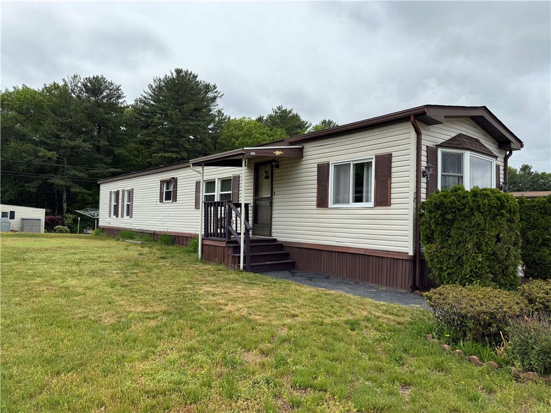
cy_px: 206
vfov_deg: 56.8
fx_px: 382
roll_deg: -1.4
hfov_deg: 71.6
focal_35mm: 24
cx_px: 276
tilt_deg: +2.2
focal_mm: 6.76
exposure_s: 1/5319
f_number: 1.78
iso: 80
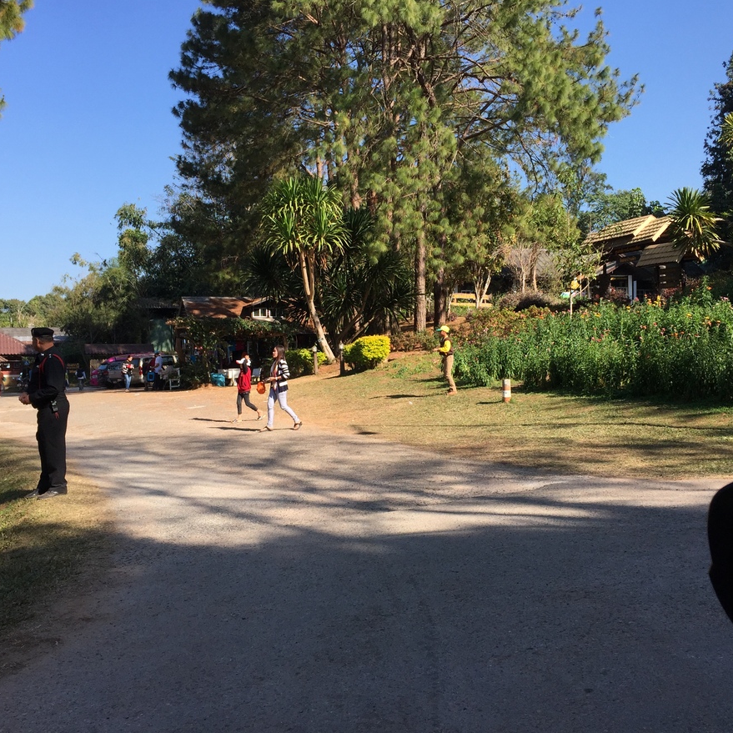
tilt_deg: -0.7
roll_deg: +0.1
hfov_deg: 47.2
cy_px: 361
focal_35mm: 35
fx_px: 838
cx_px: 403
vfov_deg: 47.2
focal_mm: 4.15
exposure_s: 1/1236
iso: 32
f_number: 2.2
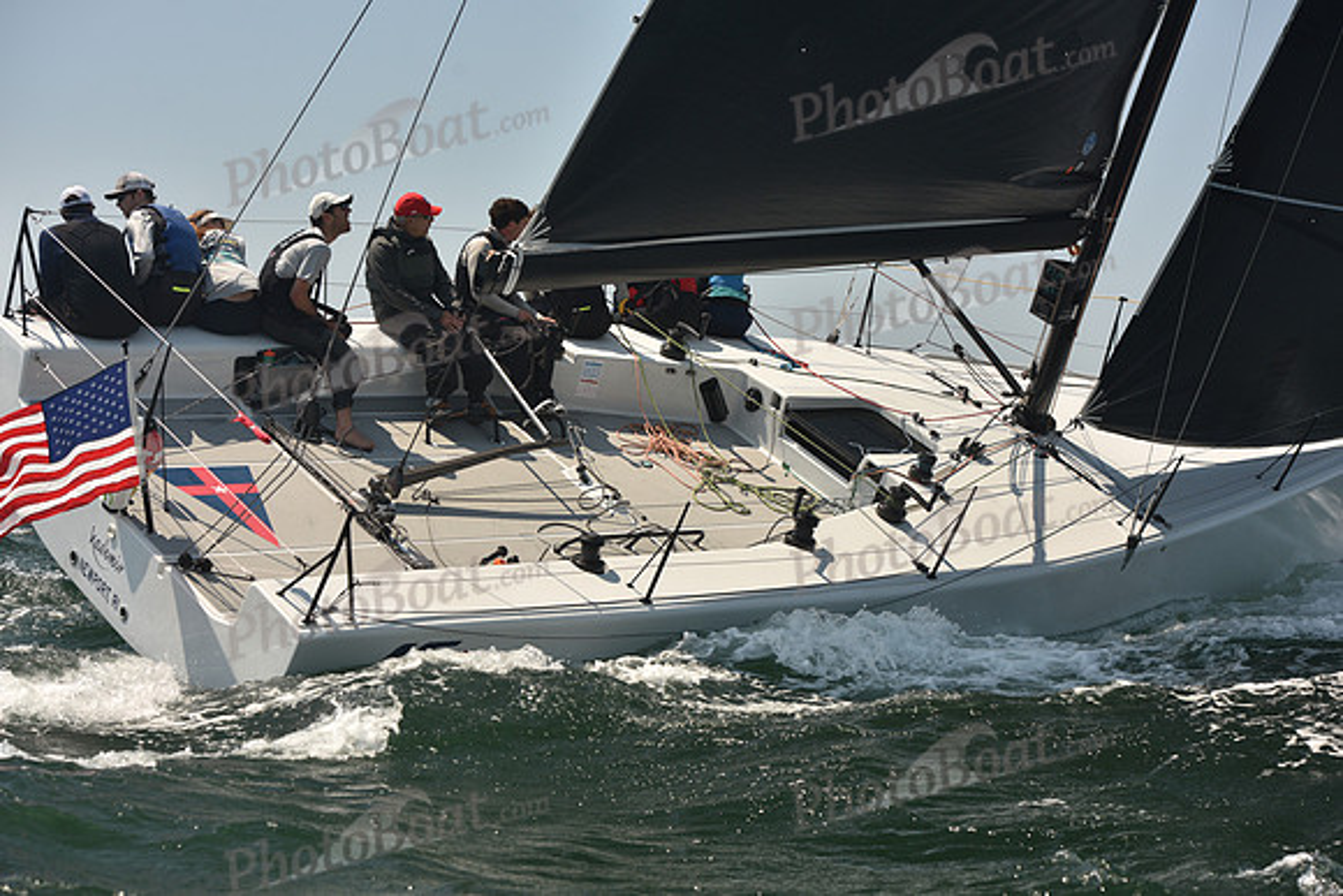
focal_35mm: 70
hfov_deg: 28.8
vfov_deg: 19.5
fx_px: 2612
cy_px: 448
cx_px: 672
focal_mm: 70
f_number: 5.6
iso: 250
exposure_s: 1/640
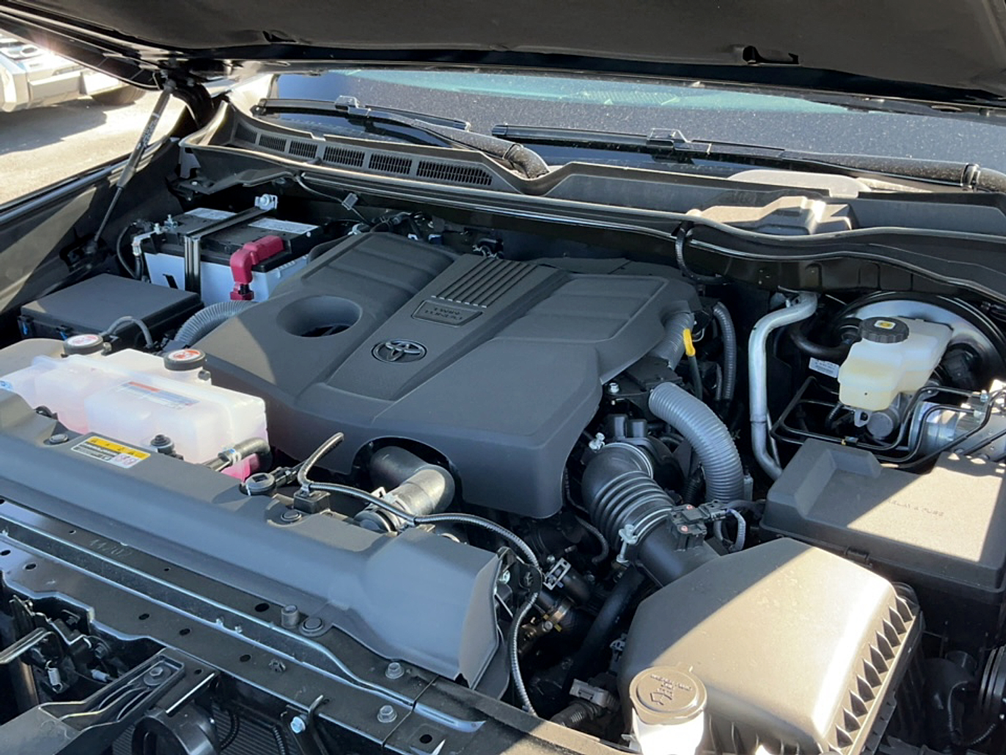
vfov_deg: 46.8
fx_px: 872
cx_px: 503
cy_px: 378
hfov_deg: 60.0
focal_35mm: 30
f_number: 1.8
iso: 40
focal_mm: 3
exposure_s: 1/120
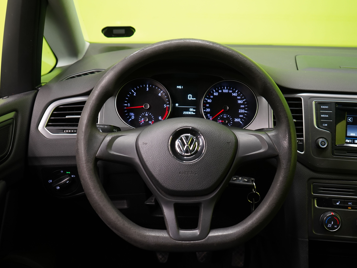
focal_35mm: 35
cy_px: 137
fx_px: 361
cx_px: 187
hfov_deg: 52.6
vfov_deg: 40.7
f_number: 5
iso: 1250
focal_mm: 31
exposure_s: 1/30
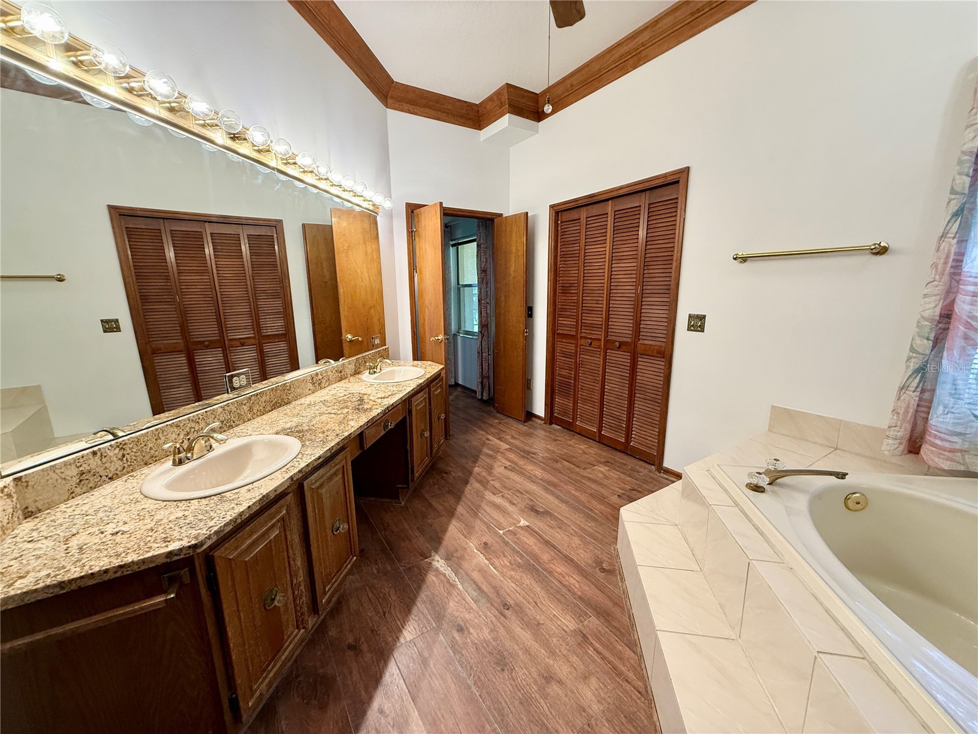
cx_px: 489
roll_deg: +0.3
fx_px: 396
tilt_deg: -10.5
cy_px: 367
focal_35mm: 14
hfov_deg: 102.1
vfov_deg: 85.7
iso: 200
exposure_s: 1/60
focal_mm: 2.22
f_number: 2.2
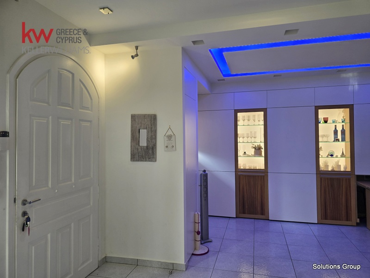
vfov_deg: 58.9
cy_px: 139
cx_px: 185
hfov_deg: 73.9
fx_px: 246
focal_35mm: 23
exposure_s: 1/100
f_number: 1.7
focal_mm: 6.3
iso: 64
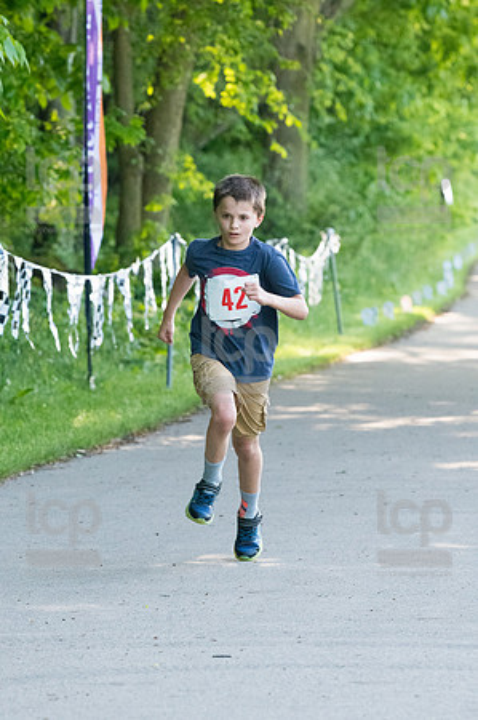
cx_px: 239
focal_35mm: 247
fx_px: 4930
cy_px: 360
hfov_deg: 5.6
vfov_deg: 8.3
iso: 4000
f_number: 5.6
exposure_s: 1/1600
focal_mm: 165
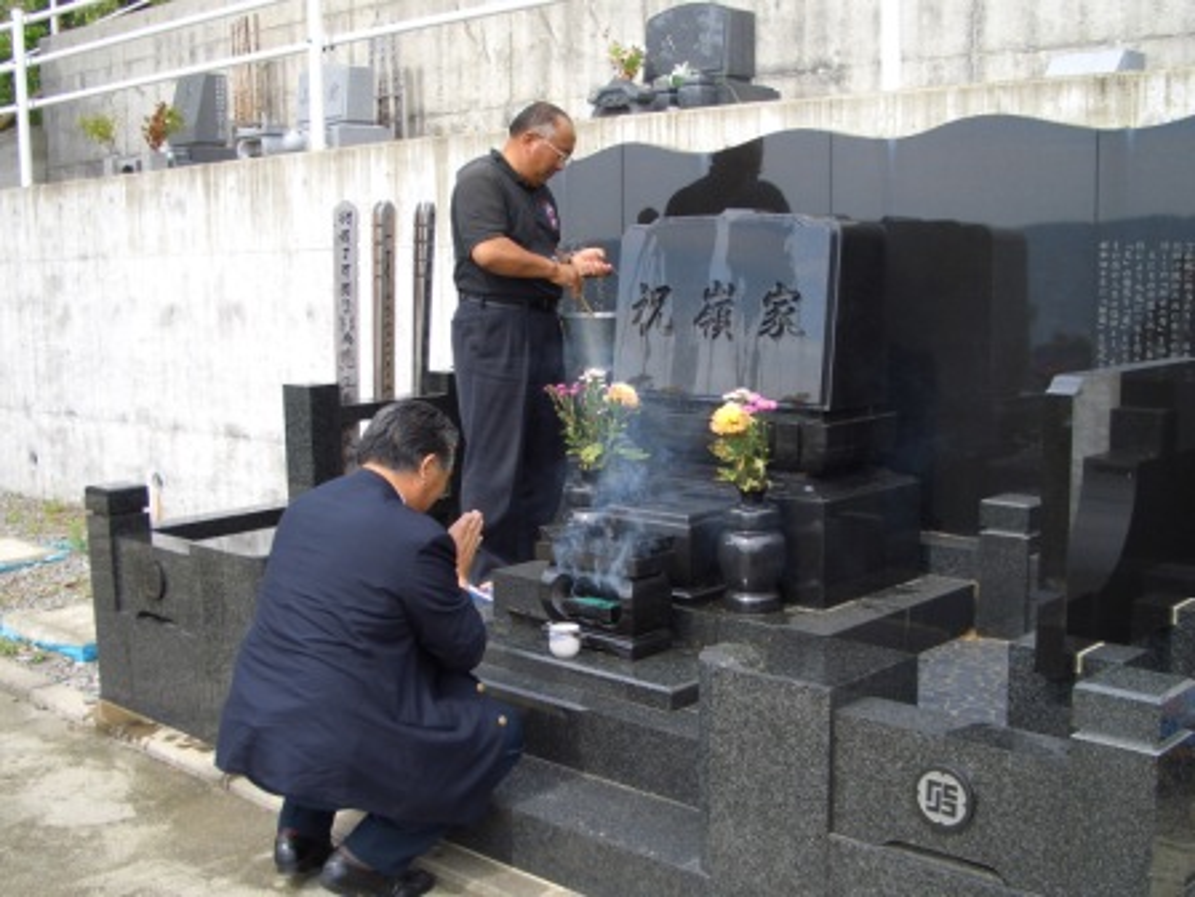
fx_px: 1415
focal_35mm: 41
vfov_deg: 35.1
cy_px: 448
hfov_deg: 45.8
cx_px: 598
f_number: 2.8
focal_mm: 6.8
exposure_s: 1/320
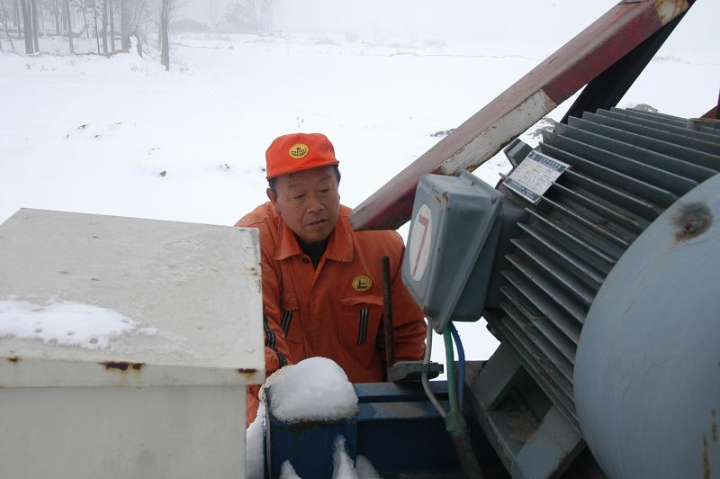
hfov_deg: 49.6
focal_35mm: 39
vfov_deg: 34.2
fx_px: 779
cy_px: 240
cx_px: 360
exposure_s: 1/250
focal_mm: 26
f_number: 8
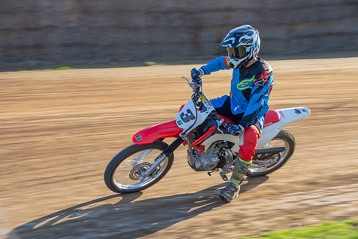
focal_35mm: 93
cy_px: 120
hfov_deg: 21.9
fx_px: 925
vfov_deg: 14.7
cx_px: 179
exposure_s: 1/160
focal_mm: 62
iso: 200
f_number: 8
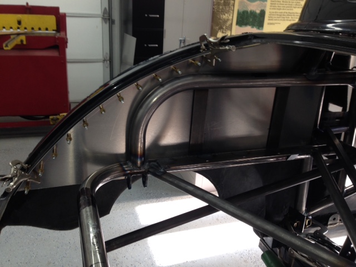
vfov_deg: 42.9
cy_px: 134
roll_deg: -1.9
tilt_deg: -19.8
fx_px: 339
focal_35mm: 33
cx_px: 178
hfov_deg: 55.4
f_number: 2.4
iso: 50
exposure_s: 1/60
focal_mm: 4.12
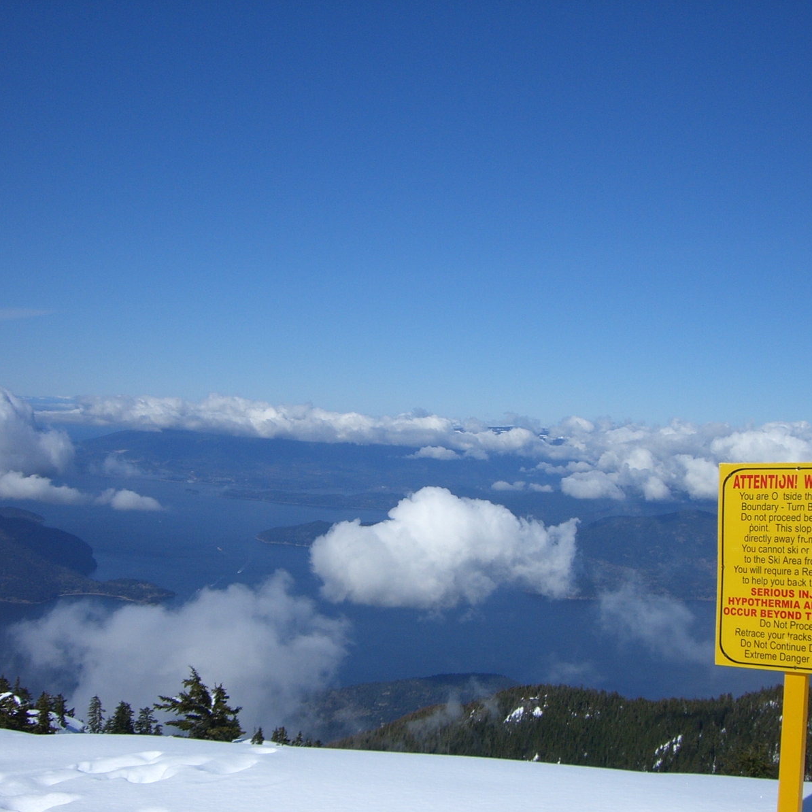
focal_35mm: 45
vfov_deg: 37.6
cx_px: 488
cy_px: 407
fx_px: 1194
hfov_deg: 37.4
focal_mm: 6.2
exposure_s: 1/2000
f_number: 4.3
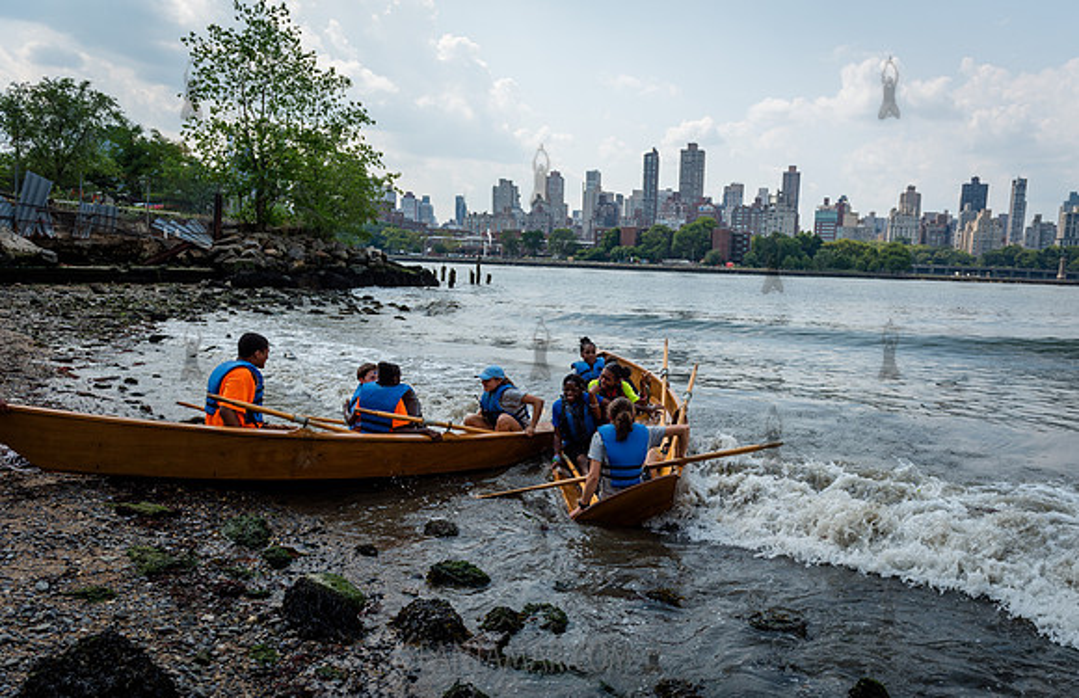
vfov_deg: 45.1
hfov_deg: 65.3
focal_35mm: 28
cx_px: 624
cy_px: 416
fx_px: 836
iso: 100
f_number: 3.5
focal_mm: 24
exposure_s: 1/1250
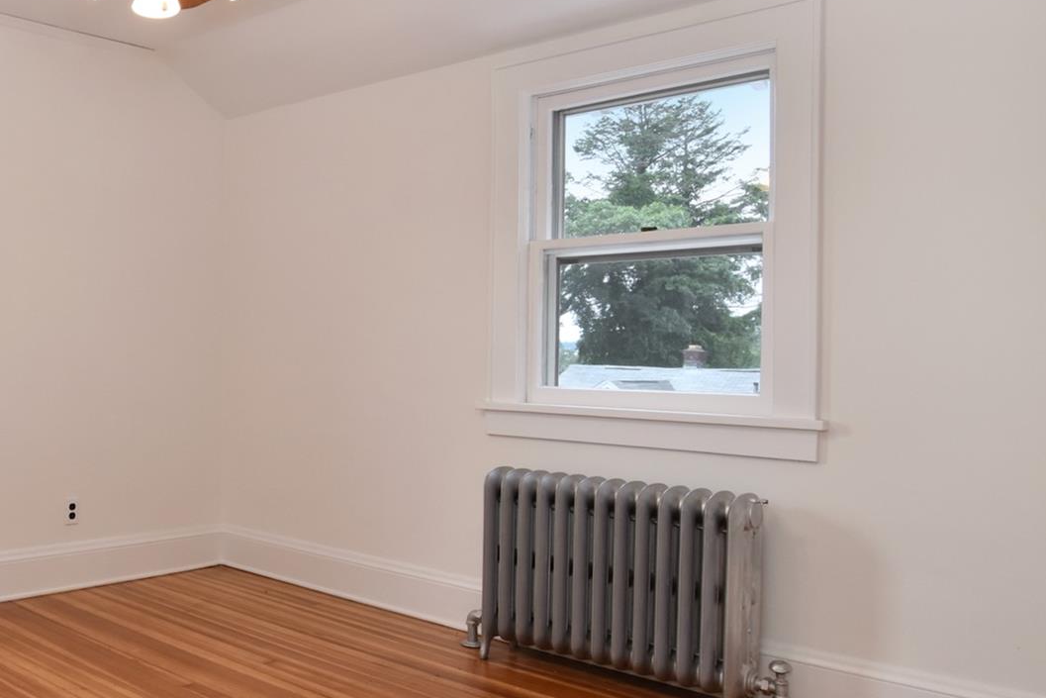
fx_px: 929
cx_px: 95
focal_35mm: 32
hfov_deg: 51.5
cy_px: 344
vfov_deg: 41.2
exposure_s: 1/125
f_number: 11
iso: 640
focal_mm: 11
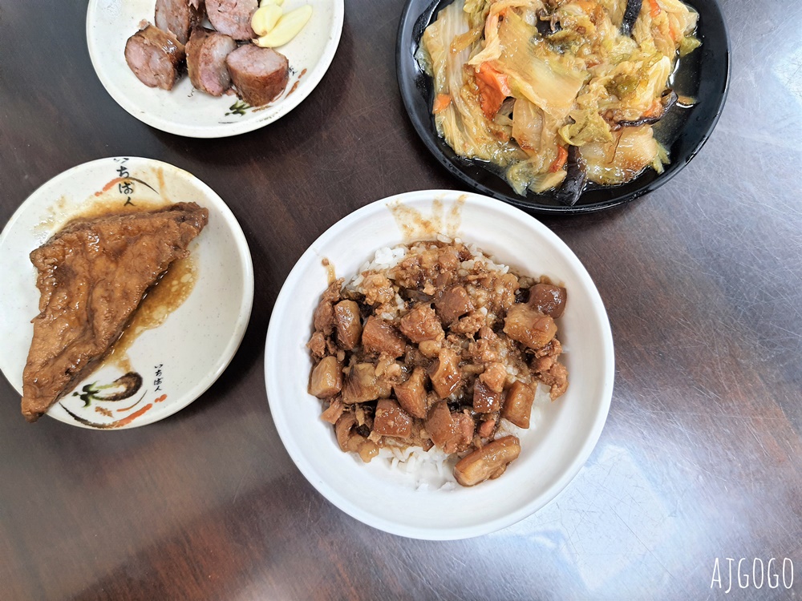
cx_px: 401
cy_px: 300
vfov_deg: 53.1
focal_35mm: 26
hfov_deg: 67.3
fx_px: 602
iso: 160
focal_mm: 4.32
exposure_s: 1/60
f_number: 1.7
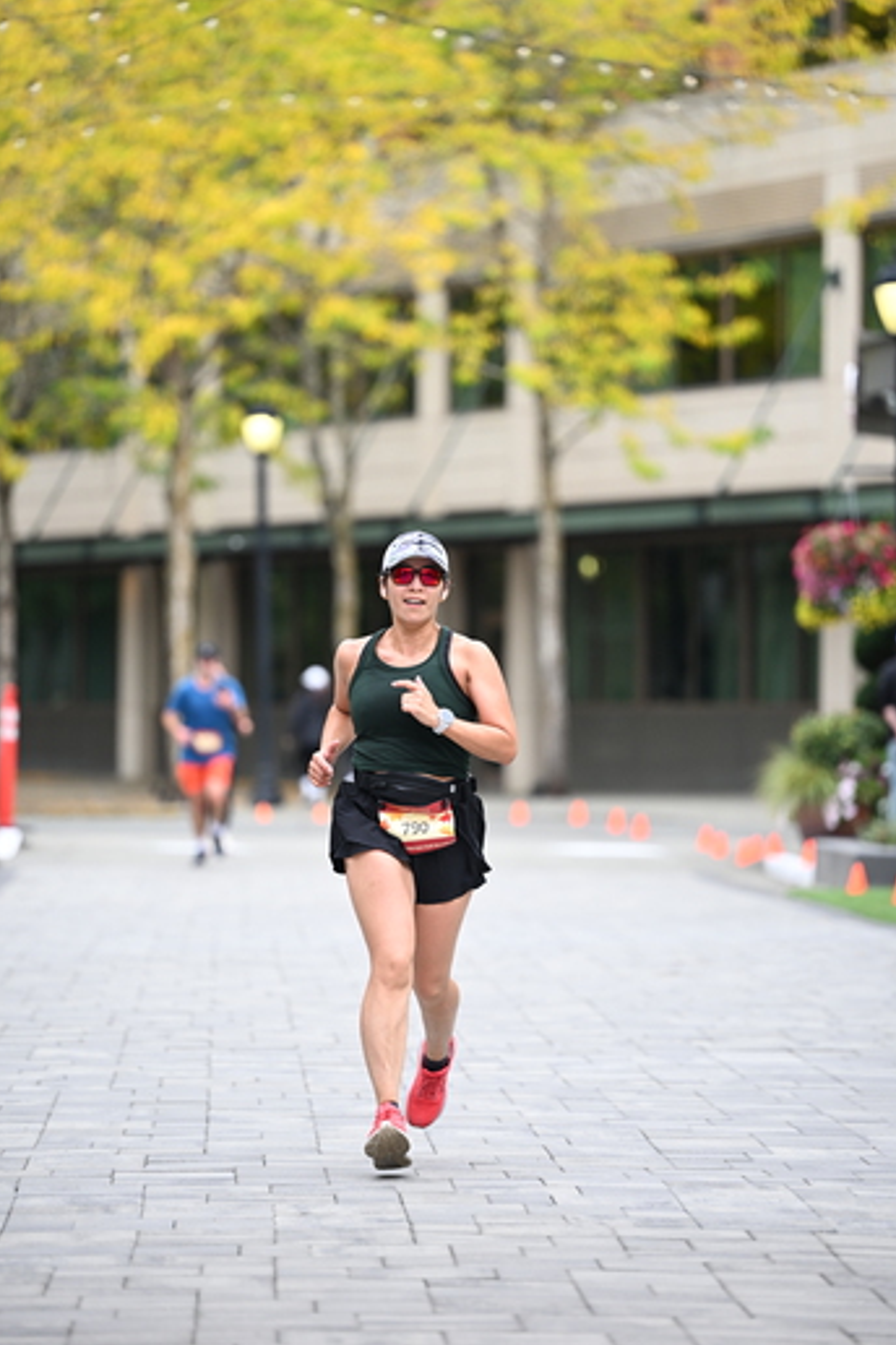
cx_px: 452
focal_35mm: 176
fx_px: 6570
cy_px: 652
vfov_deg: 11.7
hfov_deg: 7.8
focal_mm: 165
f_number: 2.8
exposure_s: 1/1600
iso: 640
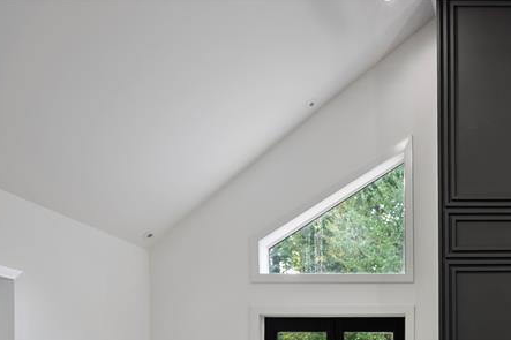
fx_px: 525
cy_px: 391
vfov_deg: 31.1
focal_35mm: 37
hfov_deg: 42.5
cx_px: 542
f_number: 4
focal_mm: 16
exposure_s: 1/6
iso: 100
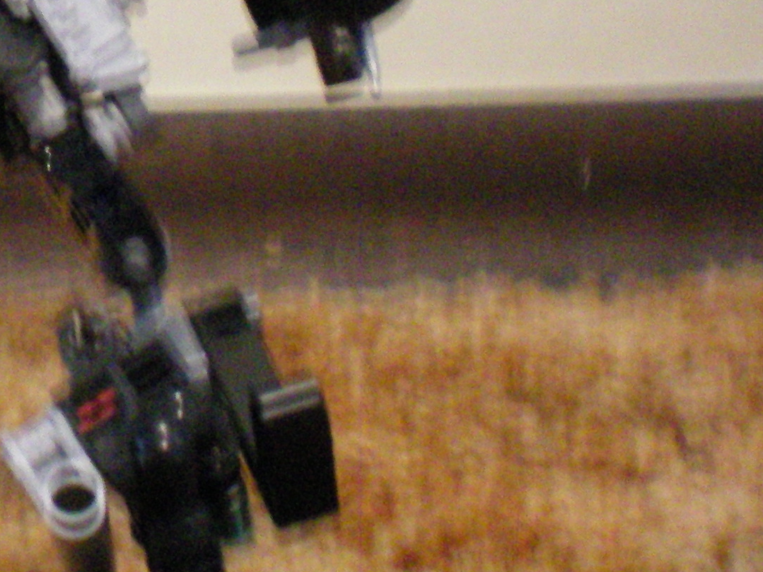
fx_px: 2535
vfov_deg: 12.6
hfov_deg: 16.5
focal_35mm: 115
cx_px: -132
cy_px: -115
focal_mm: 6.3
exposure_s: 1/2
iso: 400
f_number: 3.1
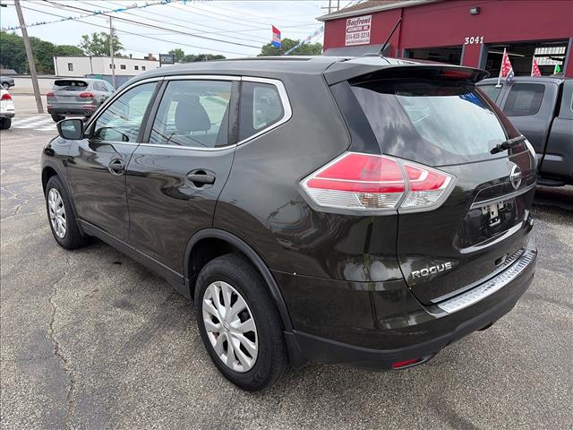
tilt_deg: -16.7
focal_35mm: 26
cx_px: 286
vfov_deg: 53.1
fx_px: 430
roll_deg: -0.3
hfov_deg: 67.3
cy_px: 215
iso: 64
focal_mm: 5.96
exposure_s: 1/1263
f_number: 1.6
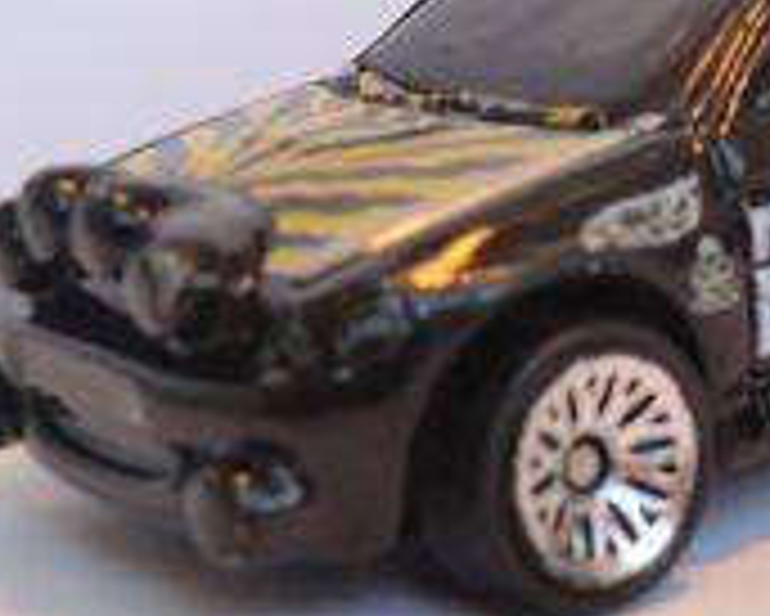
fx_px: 2440
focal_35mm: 107
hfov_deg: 17.7
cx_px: 666
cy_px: 238
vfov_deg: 14.4
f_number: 4
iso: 100
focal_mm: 8.4
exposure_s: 1/60
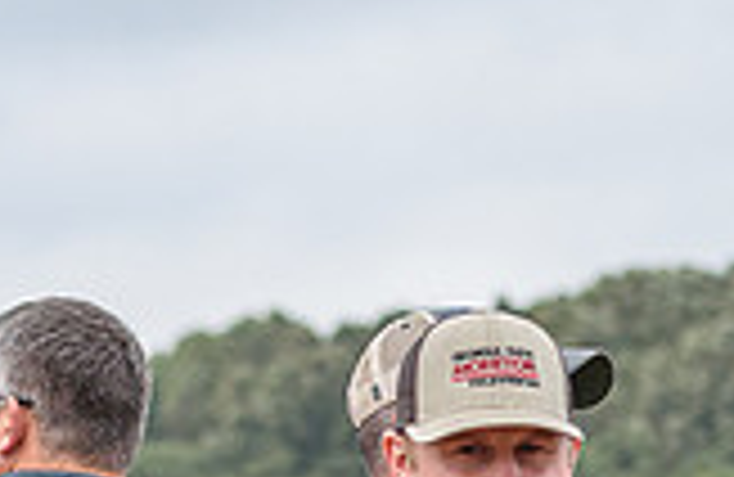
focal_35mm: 423
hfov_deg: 4.9
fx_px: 8559
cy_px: 873
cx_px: 975
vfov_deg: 3.2
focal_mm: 70
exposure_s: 1/2000
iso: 800
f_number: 4
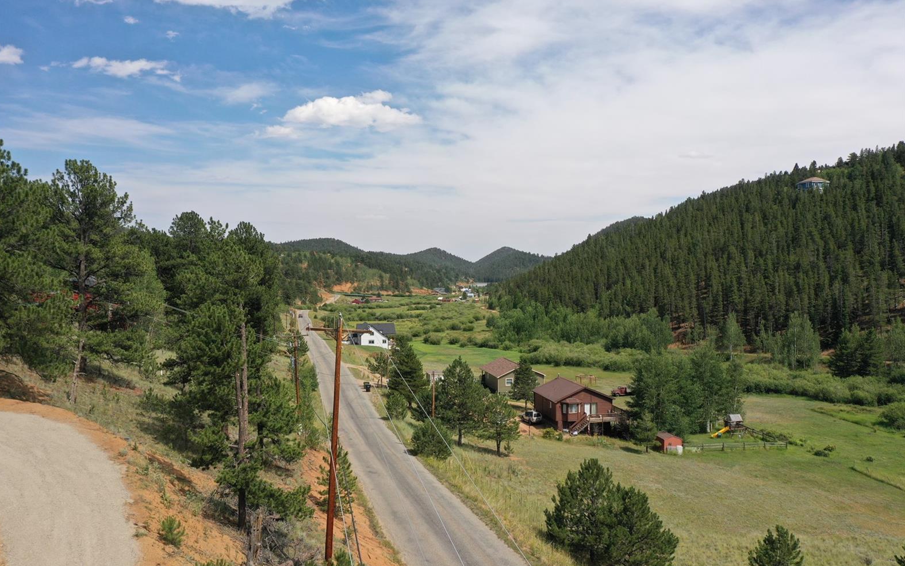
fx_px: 715
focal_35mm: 29
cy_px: 288
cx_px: 446
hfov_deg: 64.6
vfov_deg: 43.2
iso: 100
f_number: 5.6
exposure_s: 1/500
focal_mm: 10.26
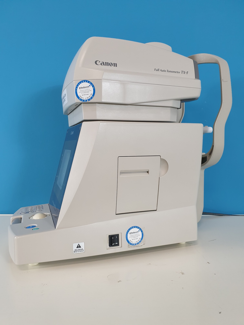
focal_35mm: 26
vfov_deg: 67.3
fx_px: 244
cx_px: 122
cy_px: 162
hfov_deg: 53.1
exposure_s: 1/50
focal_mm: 4.3
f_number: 2.4
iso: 250
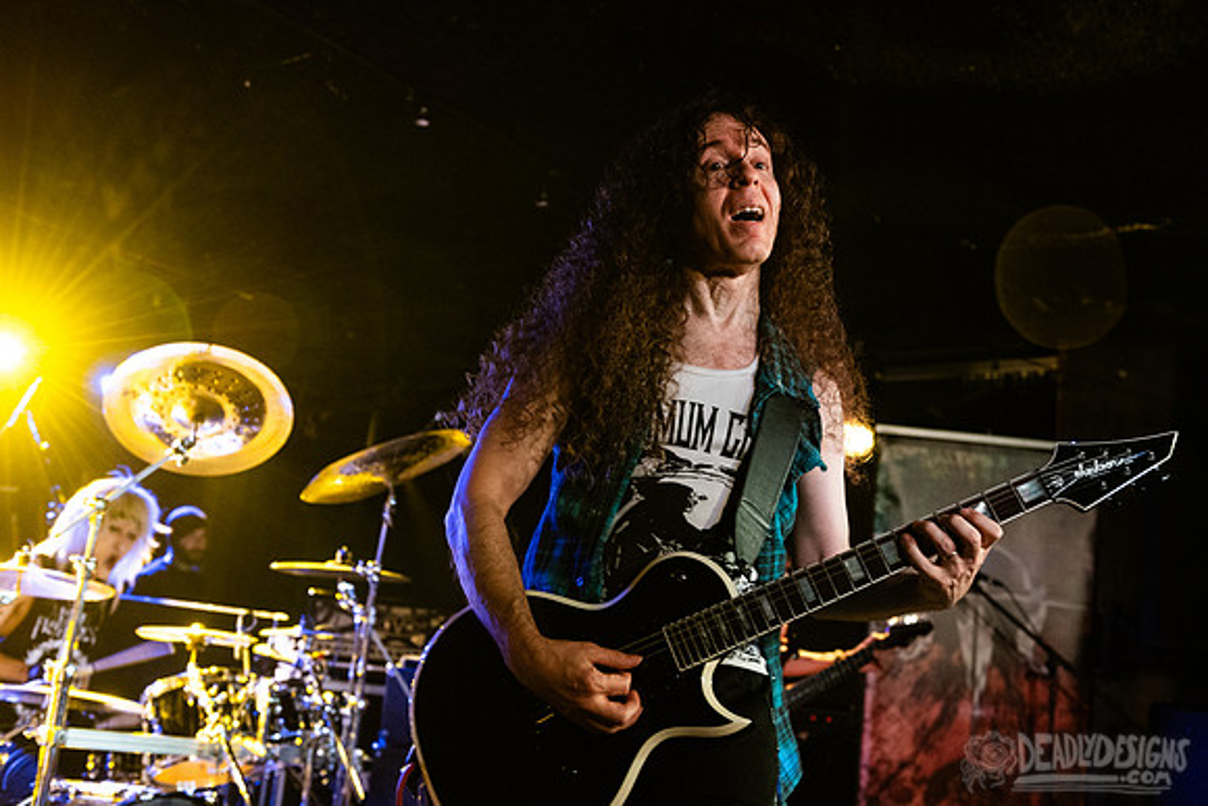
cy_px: 311
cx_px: 604
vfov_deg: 28.7
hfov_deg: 42.1
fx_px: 1568
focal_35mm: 47
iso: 2000
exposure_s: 1/125
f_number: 3.5
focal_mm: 38
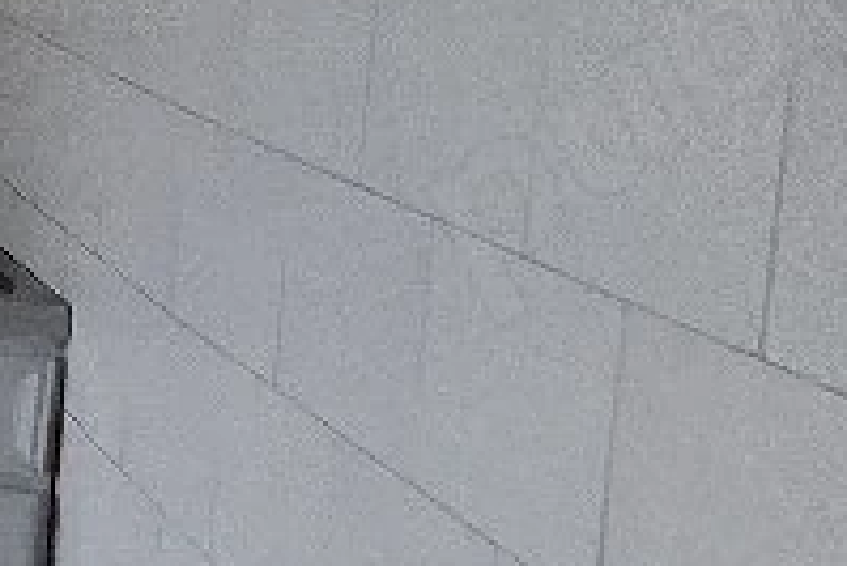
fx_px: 1601
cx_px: -1043
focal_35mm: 68
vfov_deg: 19.3
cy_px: -34
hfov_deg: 16.7
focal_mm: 1.74
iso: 250
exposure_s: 1/25
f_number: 2.2
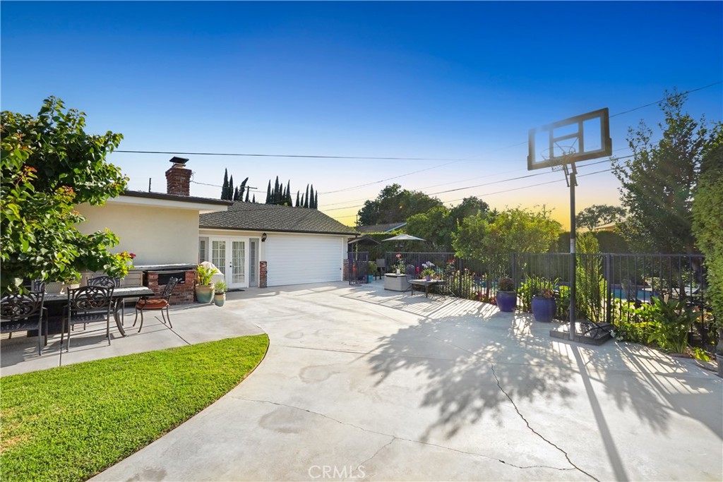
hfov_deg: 100.4
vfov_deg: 77.3
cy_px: 241
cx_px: 362
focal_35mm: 15
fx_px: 301
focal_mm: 10
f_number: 11
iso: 250
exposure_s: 1/250
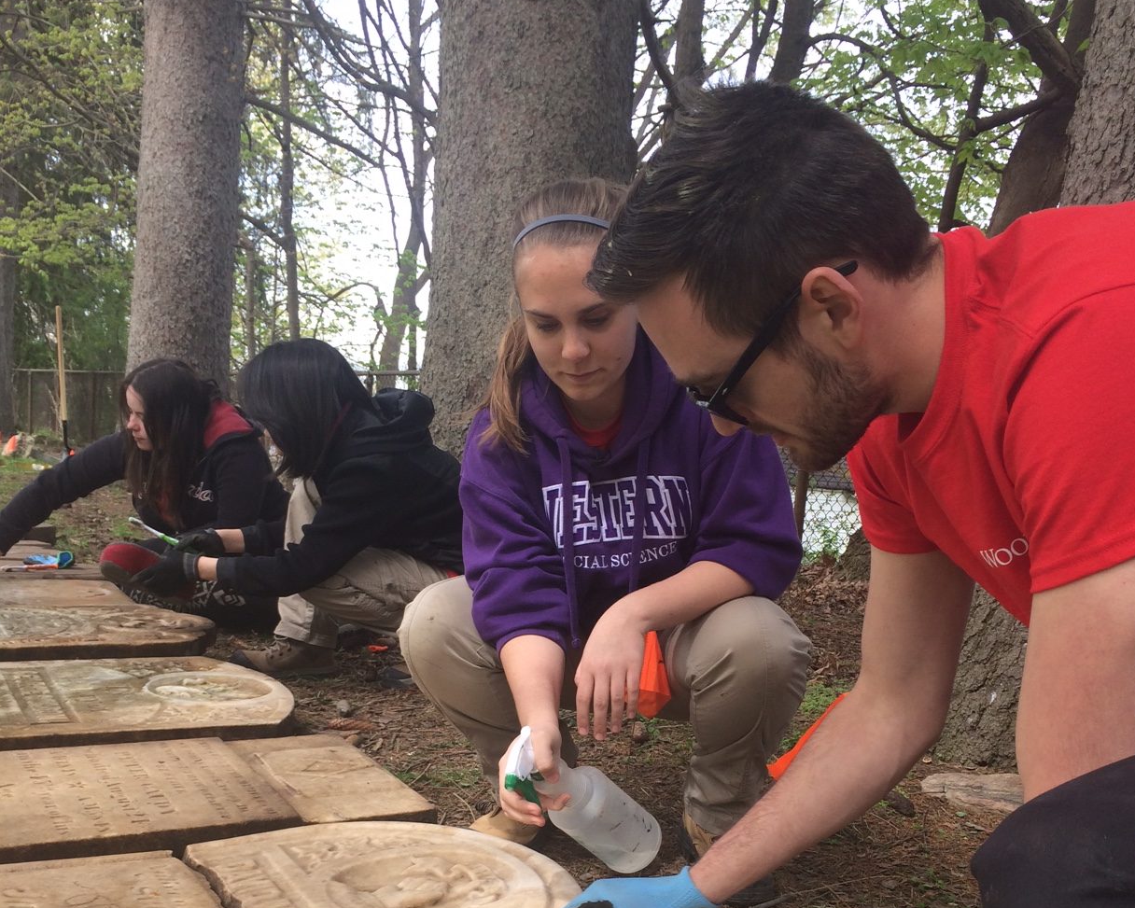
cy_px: 709
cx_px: 570
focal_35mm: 38
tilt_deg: -9.1
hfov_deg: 47.9
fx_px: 1277
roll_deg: -2.6
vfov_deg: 37.9
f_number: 2.2
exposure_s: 1/211
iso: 32
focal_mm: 4.15
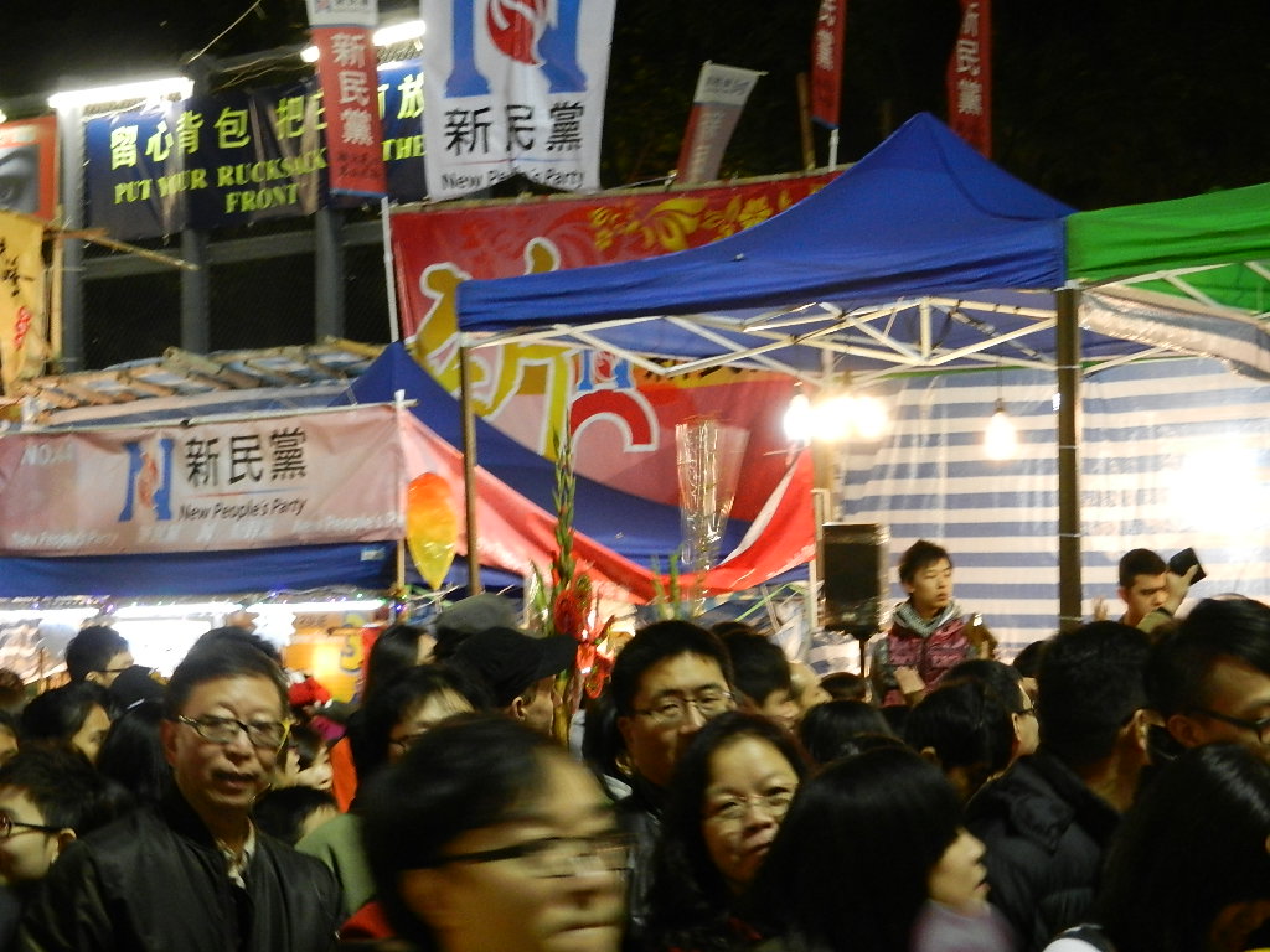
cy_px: 476
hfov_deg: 25.0
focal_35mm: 78
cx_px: 635
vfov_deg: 18.9
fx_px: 2862
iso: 640
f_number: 4.8
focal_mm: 14.1
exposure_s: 1/20
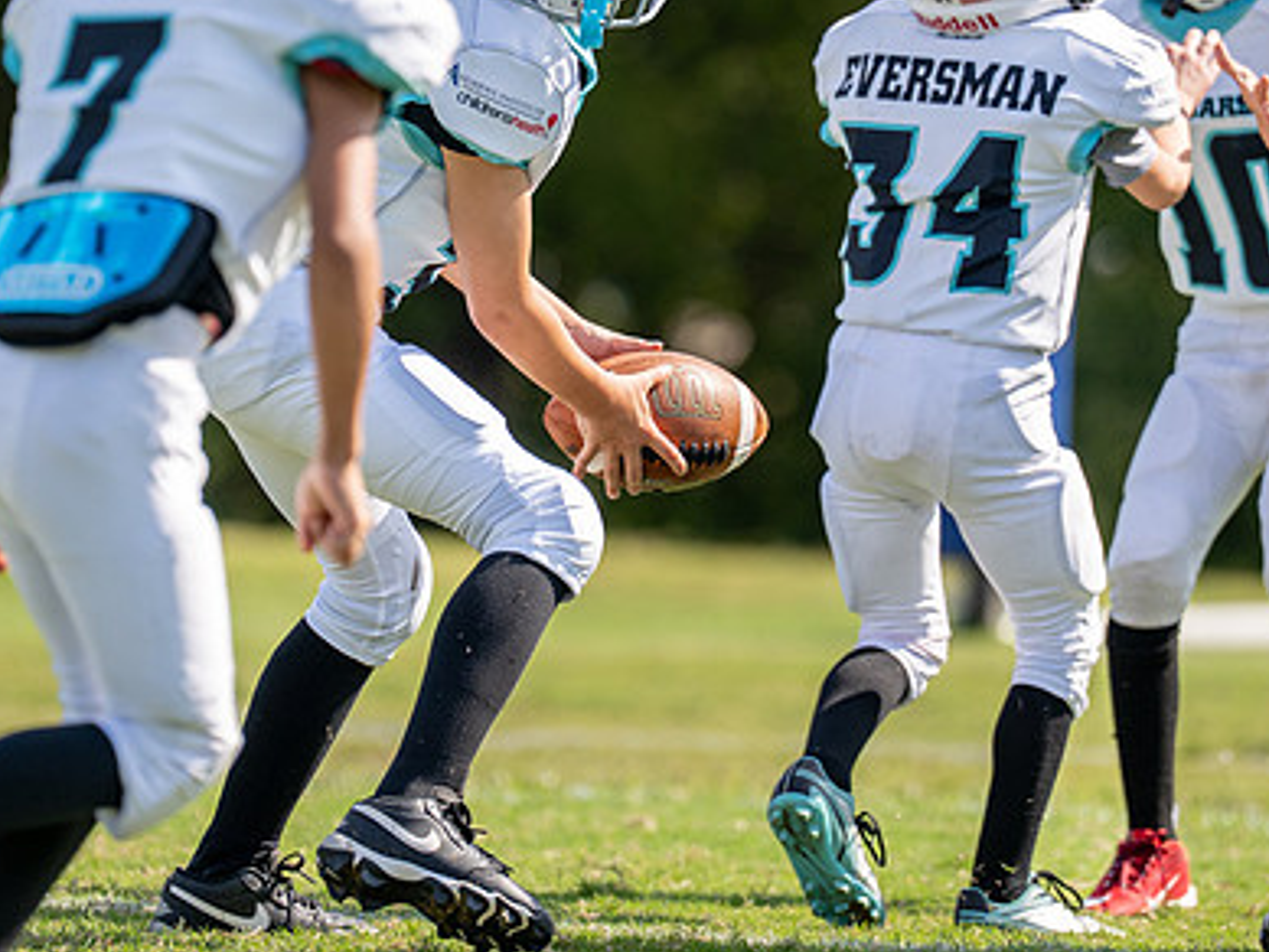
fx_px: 14742
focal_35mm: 402
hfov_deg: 4.9
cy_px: 238
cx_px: 654
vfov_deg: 3.7
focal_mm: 180
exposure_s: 1/2000
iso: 160
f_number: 2.8
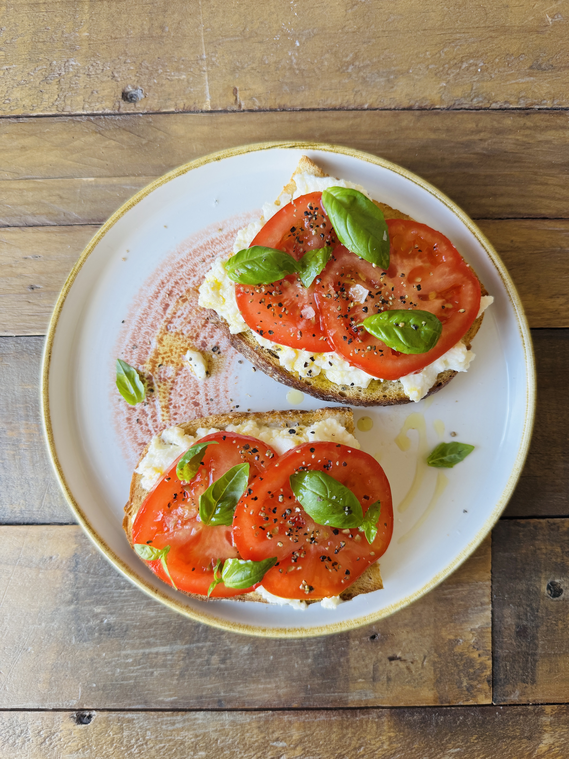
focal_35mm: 24
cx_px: 284
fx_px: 526
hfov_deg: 56.8
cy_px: 380
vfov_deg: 71.6
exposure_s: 1/121
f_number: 1.78
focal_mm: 6.76
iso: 80
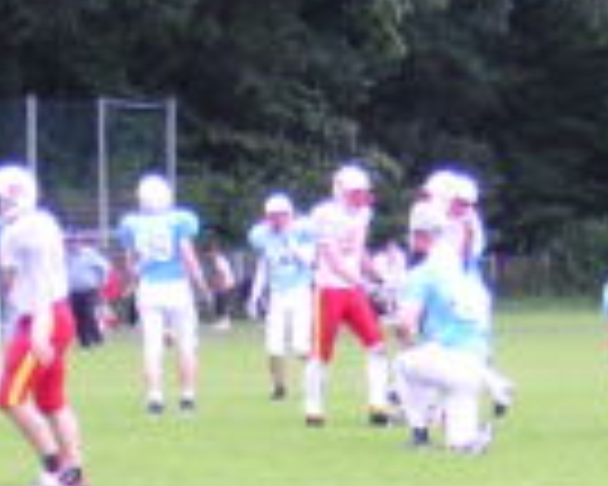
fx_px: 5632
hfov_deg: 6.2
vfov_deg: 4.9
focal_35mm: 313
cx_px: 414
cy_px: 324
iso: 226
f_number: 4.7
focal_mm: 14.1
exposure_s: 1/120
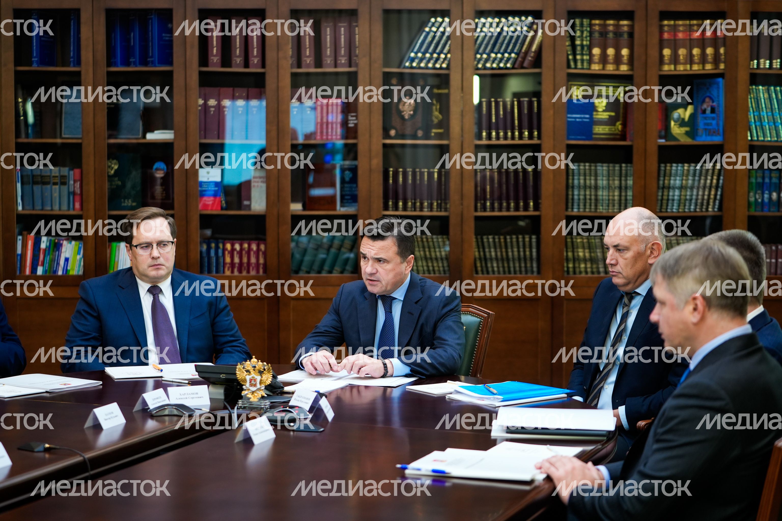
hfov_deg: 28.8
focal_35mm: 70
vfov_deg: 19.5
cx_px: 391
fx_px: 1520
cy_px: 260
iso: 800
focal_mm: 70
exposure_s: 1/100
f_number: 2.8
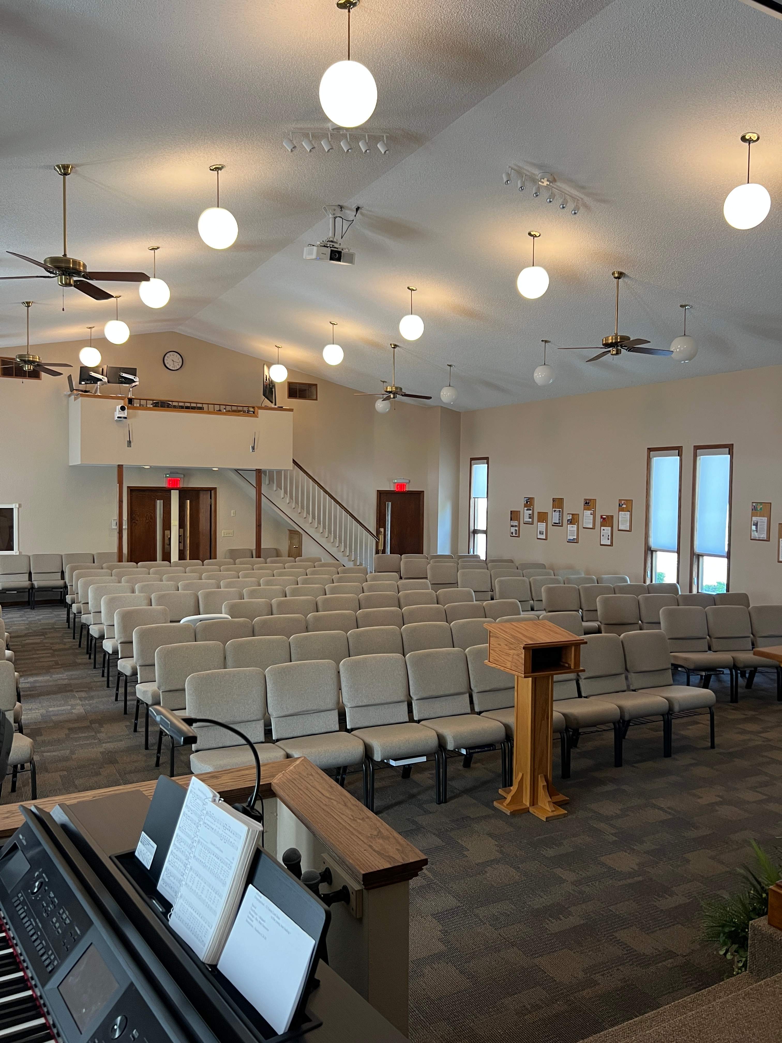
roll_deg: +0.2
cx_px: 391
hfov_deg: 53.1
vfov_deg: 67.3
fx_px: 783
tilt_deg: -2.3
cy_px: 522
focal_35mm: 26
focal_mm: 5.7
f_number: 1.5
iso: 80
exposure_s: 1/60
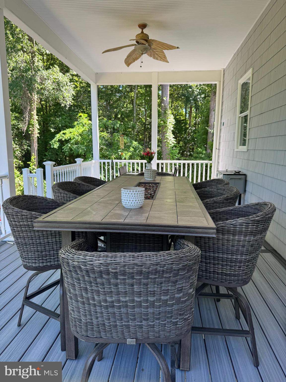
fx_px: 264
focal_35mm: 24
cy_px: 191
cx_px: 143
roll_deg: -0.4
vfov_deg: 71.6
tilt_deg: -11.1
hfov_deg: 56.8
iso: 64
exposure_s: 1/247
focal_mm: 6.76
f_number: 1.78
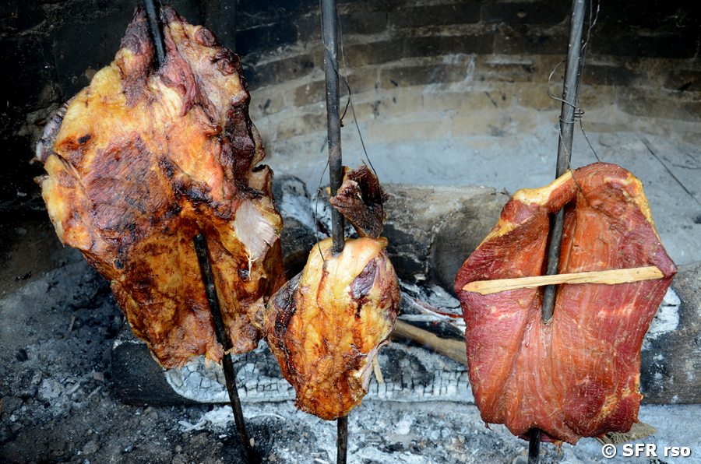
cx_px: 350
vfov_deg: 36.7
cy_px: 232
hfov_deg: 53.2
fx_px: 700
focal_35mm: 36
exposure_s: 1/100
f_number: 5
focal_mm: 24
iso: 500
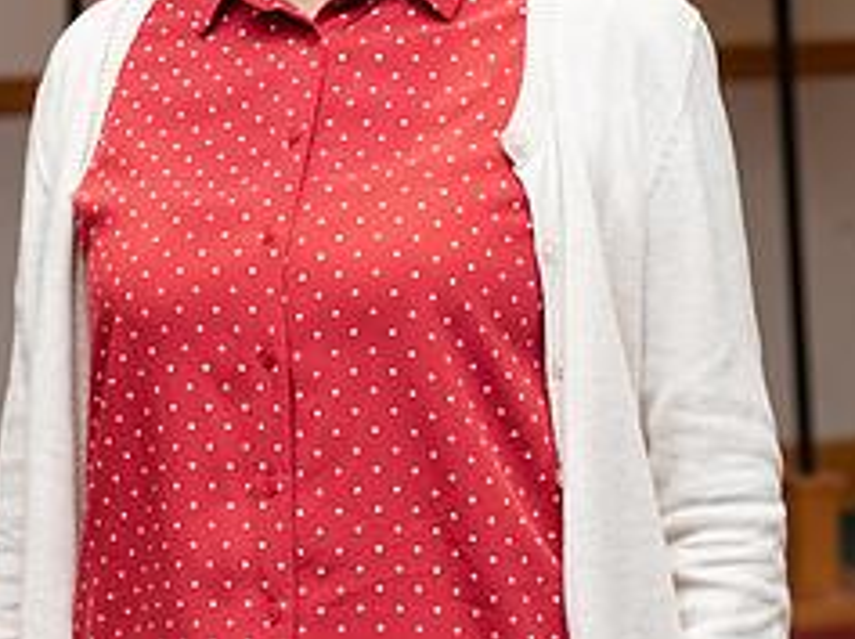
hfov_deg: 12.0
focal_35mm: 165
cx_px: 195
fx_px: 4069
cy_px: -56
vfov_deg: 8.9
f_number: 5.6
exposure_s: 1/200
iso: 1250
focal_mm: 70
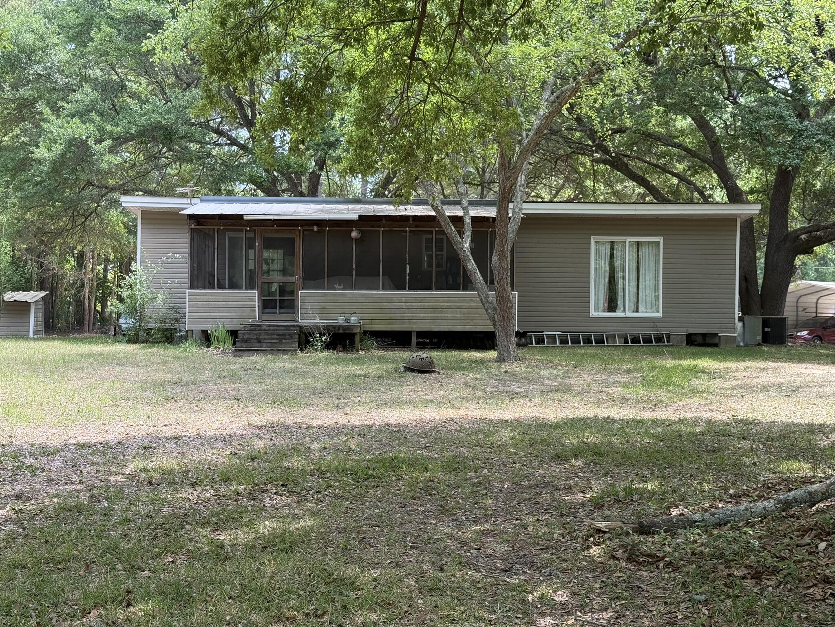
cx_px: 418
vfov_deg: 30.3
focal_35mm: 48
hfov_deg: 39.7
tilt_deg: +0.9
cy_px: 314
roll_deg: -0.1
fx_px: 1158
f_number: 1.78
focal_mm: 6.76
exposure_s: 1/452
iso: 64
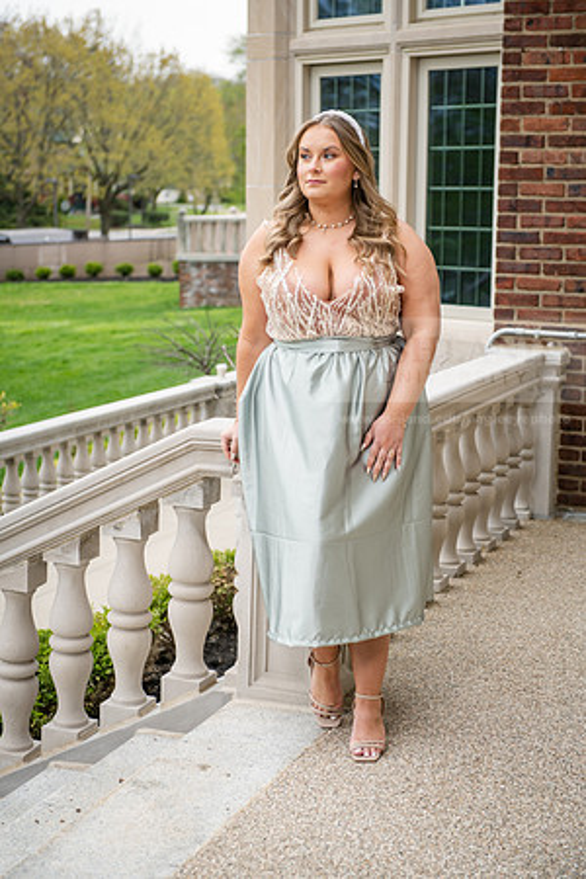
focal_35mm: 62
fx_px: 1514
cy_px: 440
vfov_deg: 32.4
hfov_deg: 21.9
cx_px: 293
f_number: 4
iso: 250
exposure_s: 1/320
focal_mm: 62
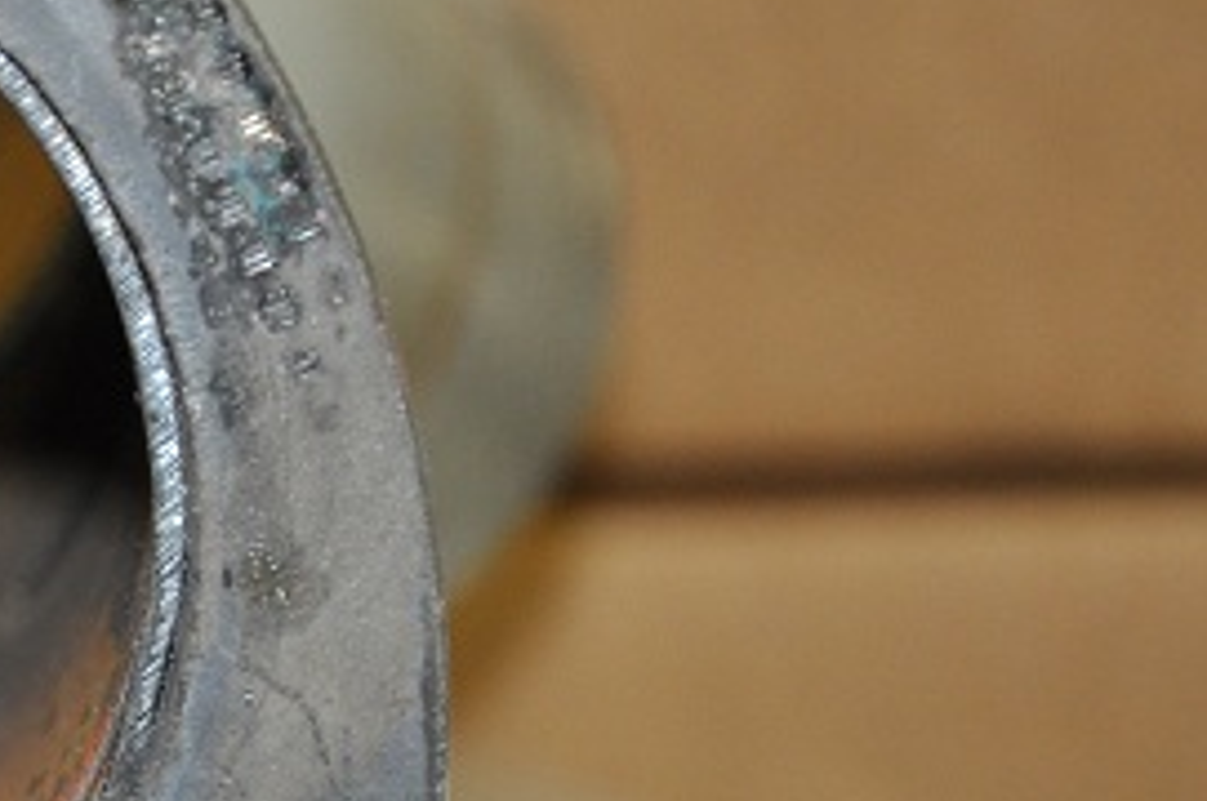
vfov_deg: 5.2
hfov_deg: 7.7
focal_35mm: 265
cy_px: 554
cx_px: -379
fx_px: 8874
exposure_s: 1/60
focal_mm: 62
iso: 800
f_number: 5.3
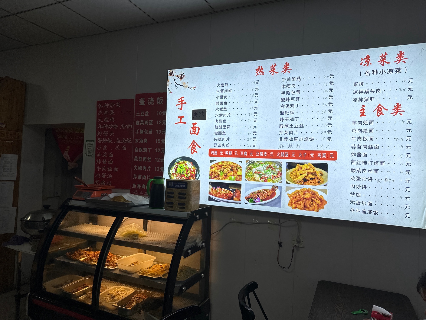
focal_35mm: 24
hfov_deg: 71.6
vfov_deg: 56.8
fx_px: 295
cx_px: 213
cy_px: 160
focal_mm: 6.86
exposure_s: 1/564
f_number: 1.78
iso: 80
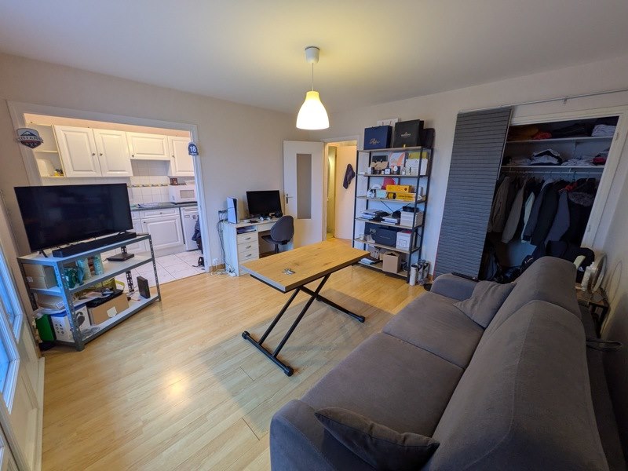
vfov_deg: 85.7
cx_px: 314
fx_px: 254
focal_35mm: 14
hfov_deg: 102.1
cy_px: 236
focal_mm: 1.83
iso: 91
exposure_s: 1/25
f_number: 2.2
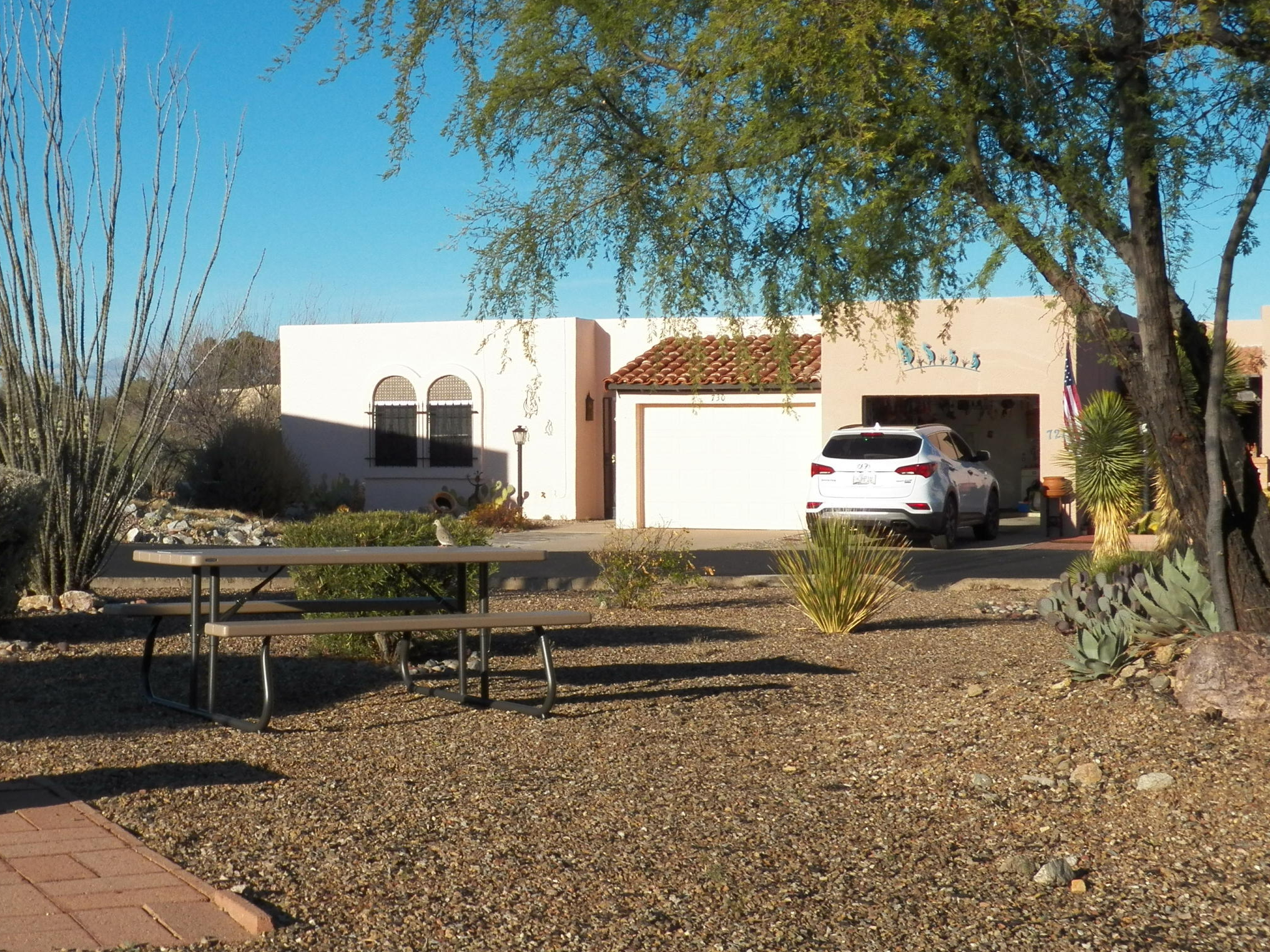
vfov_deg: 24.8
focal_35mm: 59
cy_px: 447
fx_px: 2164
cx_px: 409
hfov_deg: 32.4
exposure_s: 1/1250
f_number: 4.5
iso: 125
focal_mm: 7.1
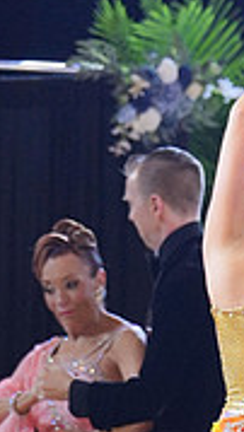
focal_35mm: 564
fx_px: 6472
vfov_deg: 3.8
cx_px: 458
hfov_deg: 2.2
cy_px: 529
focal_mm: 111
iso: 1250
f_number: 2
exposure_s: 1/500
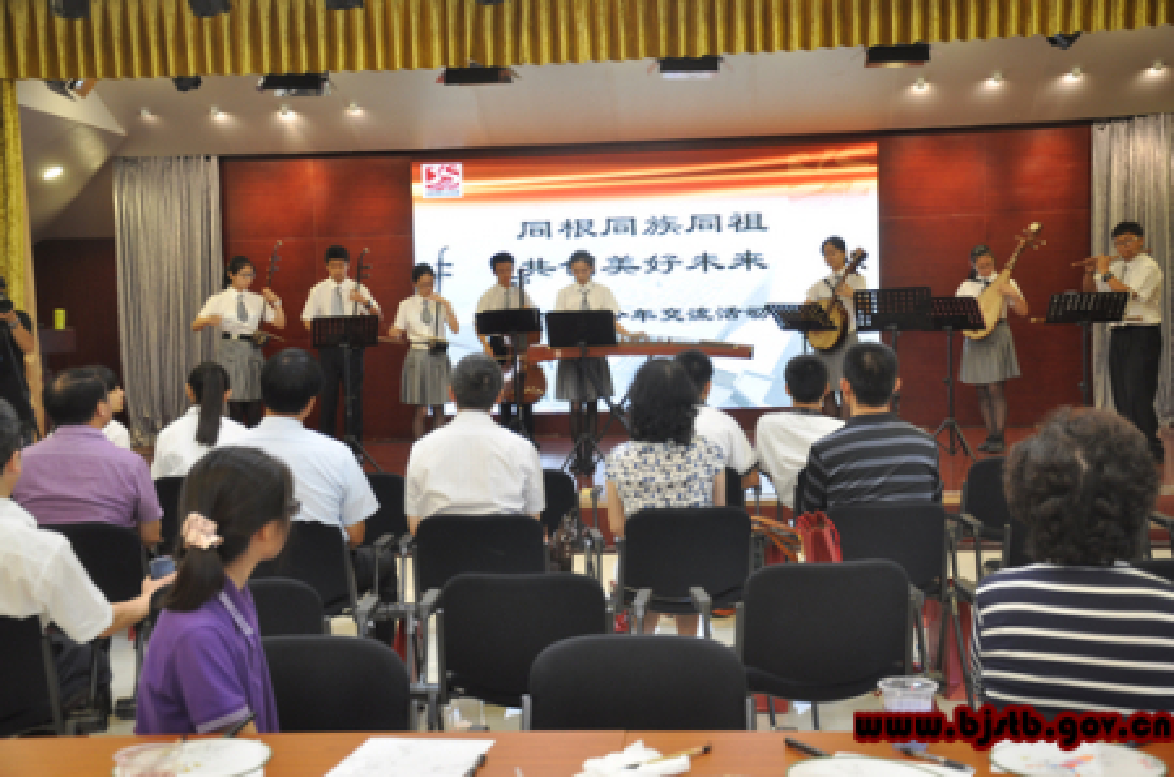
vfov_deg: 27.9
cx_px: 587
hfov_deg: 41.2
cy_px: 388
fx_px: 1562
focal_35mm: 48
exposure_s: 1/25
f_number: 5
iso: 400
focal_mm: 32
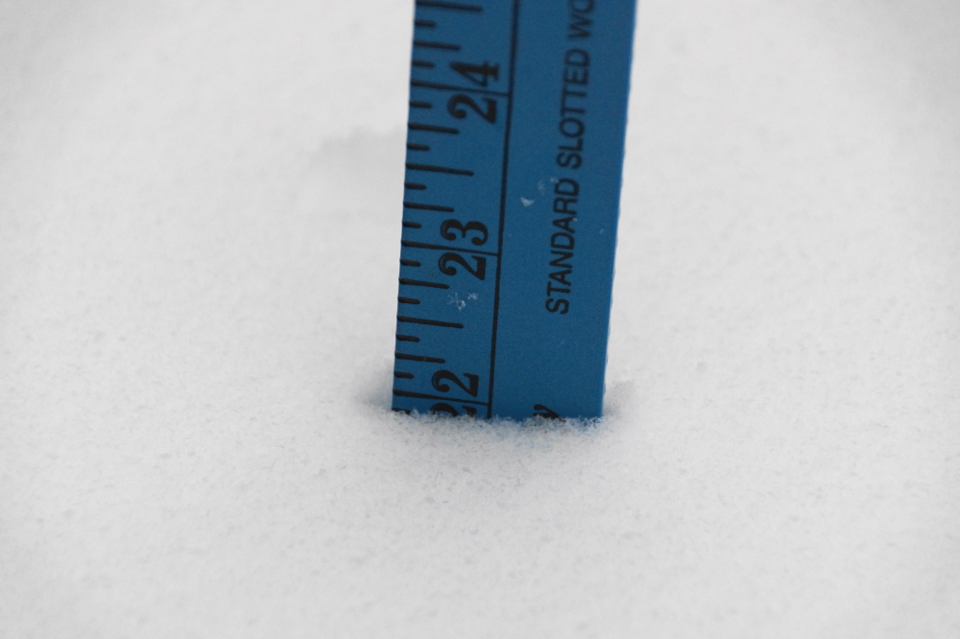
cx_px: 480
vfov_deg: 5.7
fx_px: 6398
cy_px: 320
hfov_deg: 8.6
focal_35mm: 240
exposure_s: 1/250
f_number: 6.3
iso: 800
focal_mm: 160
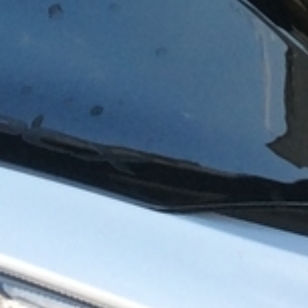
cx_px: 56
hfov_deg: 9.2
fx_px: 1903
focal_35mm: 189
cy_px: -218
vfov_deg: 8.9
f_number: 2.4
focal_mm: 3.3
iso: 32
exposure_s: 1/175
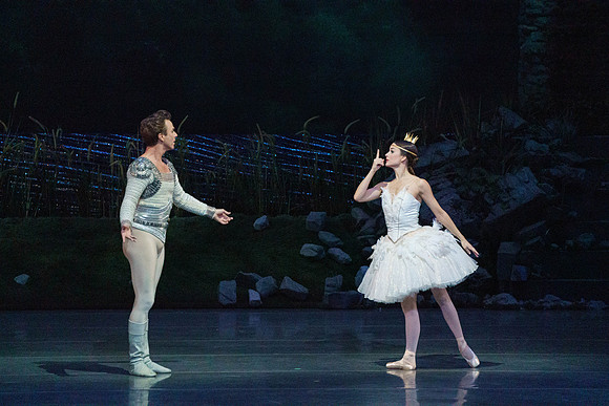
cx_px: 304
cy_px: 203
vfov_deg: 4.1
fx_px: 5634
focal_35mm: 333
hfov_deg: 6.2
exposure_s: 1/320
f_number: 5.6
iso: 8000
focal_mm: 333
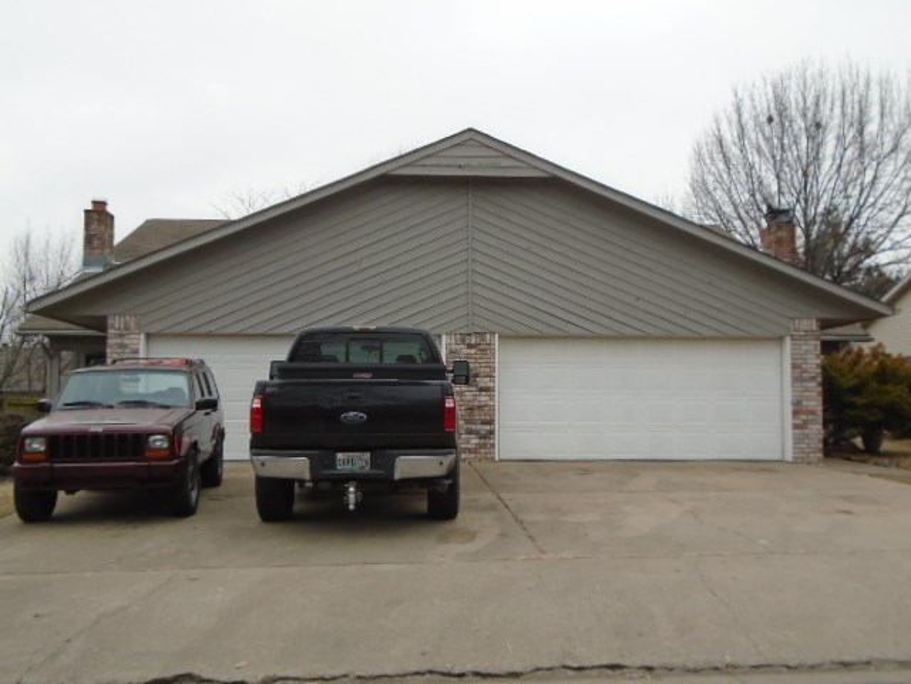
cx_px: 456
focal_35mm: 36
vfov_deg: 39.7
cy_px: 342
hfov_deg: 51.4
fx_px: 947
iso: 160
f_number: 3.8
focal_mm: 6.4
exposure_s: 1/250
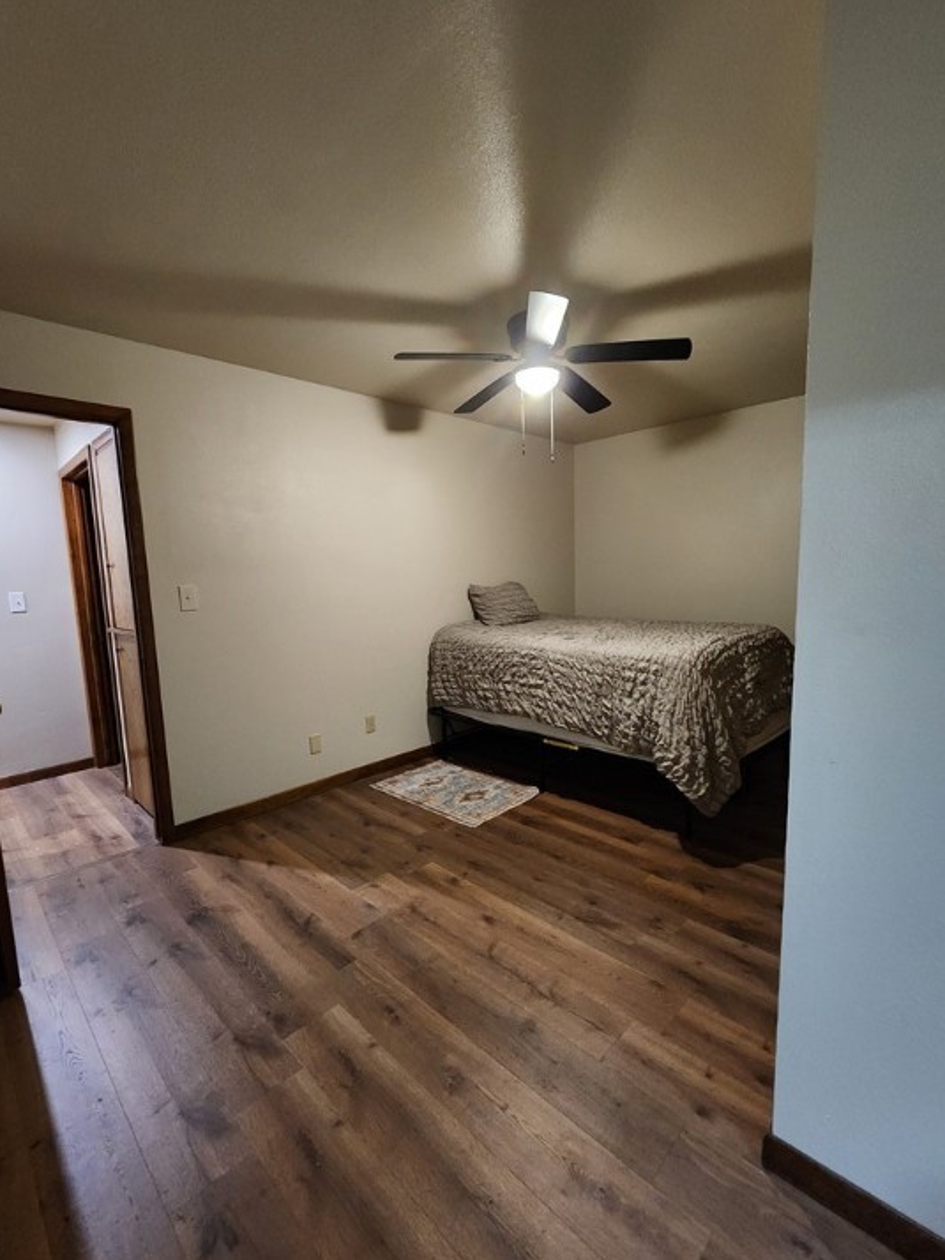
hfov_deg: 85.7
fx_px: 509
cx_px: 454
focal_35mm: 14
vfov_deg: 102.0
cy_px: 649
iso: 800
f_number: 2.2
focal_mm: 2.2
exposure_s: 1/24
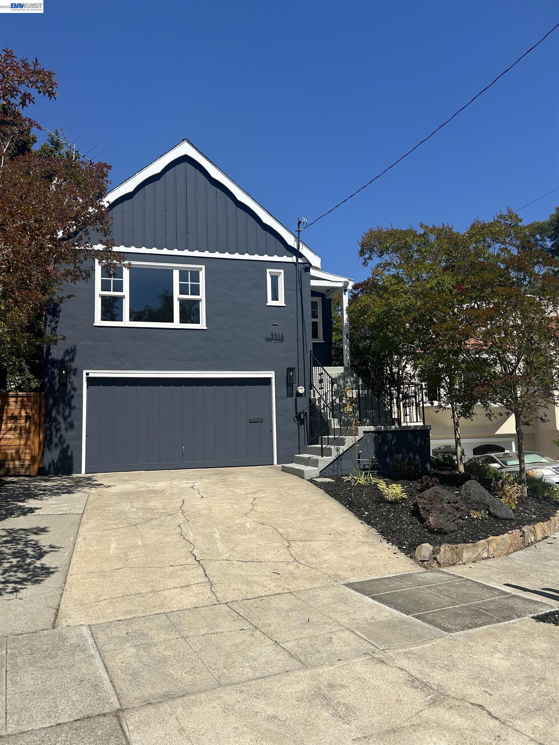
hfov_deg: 53.1
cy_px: 372
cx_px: 280
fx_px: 560
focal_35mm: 26
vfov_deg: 67.3
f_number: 1.5
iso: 50
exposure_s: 1/5076
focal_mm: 5.7
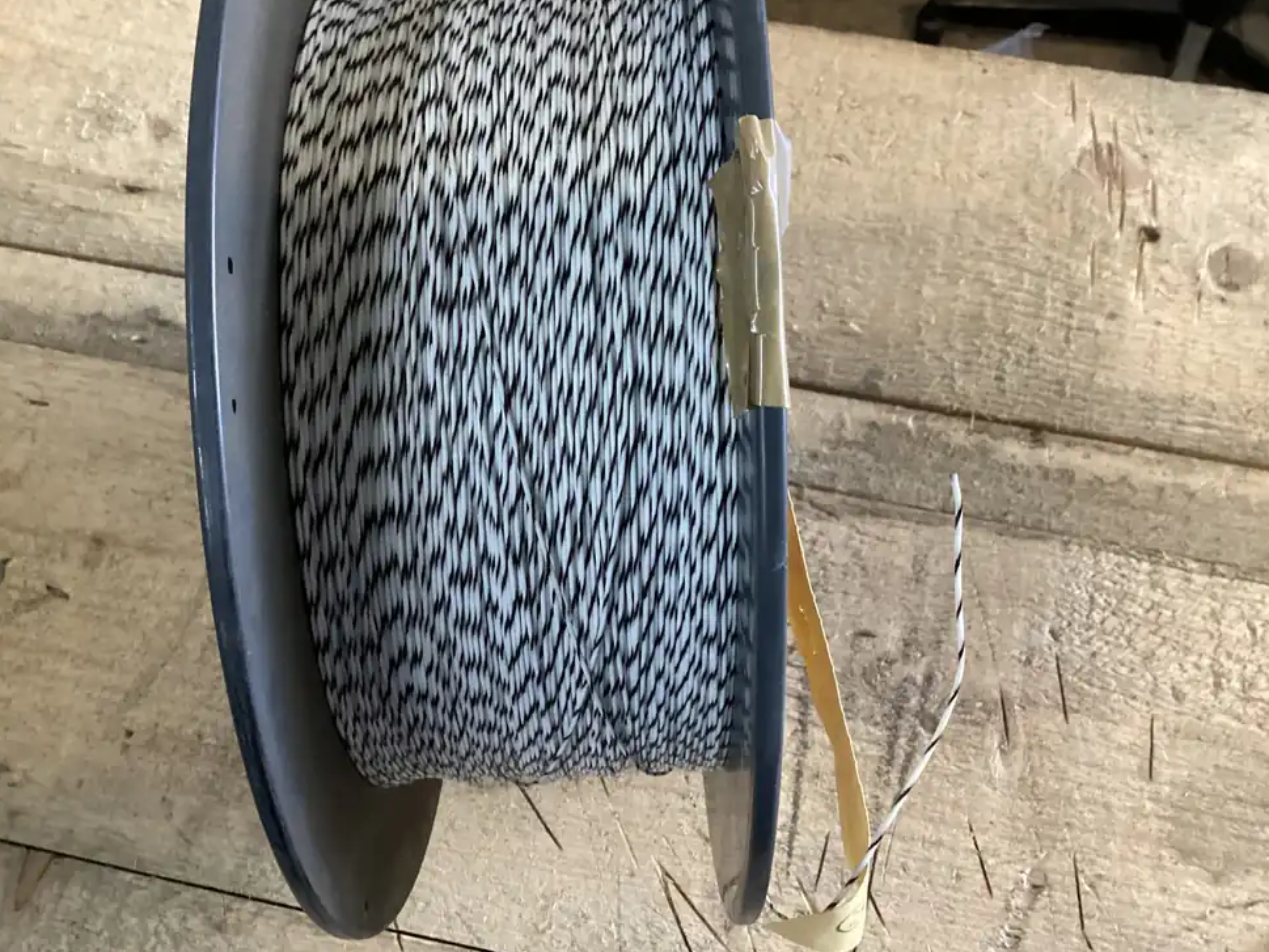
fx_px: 1173
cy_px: 466
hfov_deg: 56.8
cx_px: 640
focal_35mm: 32
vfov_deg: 44.2
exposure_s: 1/33
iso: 400
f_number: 2.4
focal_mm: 3.3
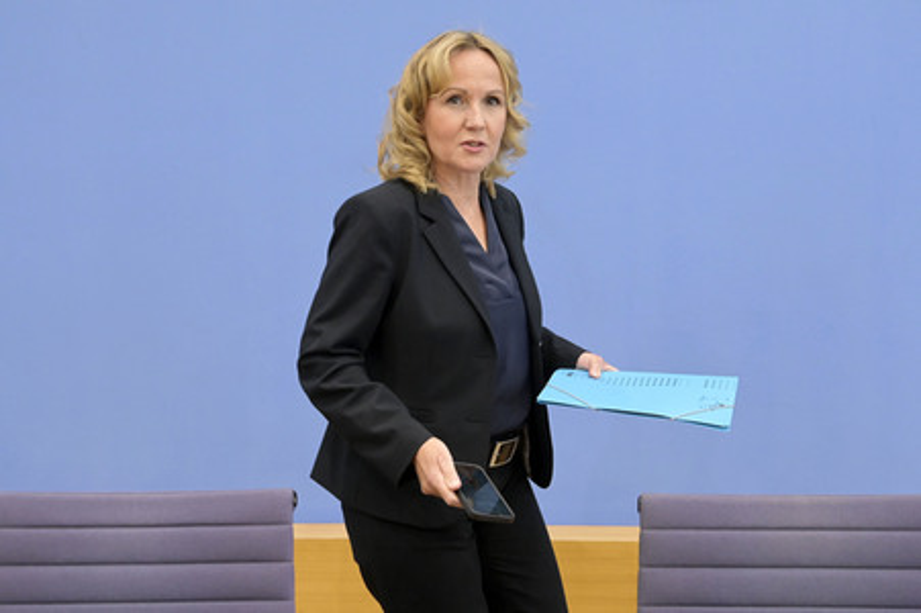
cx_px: 460
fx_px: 1125
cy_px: 306
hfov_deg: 44.5
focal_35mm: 44
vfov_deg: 30.5
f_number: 5.6
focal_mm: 44
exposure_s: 1/400
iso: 5000
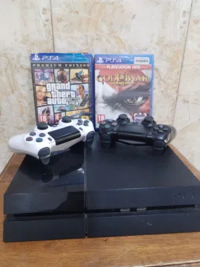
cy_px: 134
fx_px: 223
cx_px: 100
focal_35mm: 29
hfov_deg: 48.2
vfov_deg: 61.7
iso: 684
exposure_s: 1/33.3
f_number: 1.8
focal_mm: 4.75
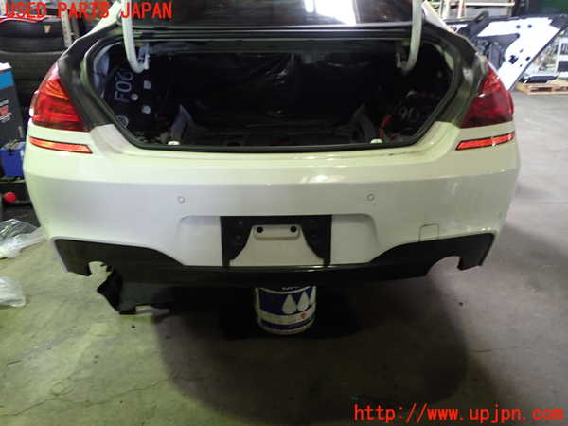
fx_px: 492
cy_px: 213
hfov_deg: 60.0
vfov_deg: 46.8
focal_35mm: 30
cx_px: 284
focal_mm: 5.4
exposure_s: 1/30
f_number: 2.3
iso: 320
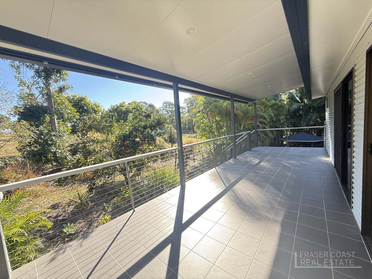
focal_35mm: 14
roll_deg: +4.8
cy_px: 140
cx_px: 186
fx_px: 150
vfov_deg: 85.7
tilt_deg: -4.4
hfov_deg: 102.1
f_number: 2.2
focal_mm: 2.22
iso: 64
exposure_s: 1/140
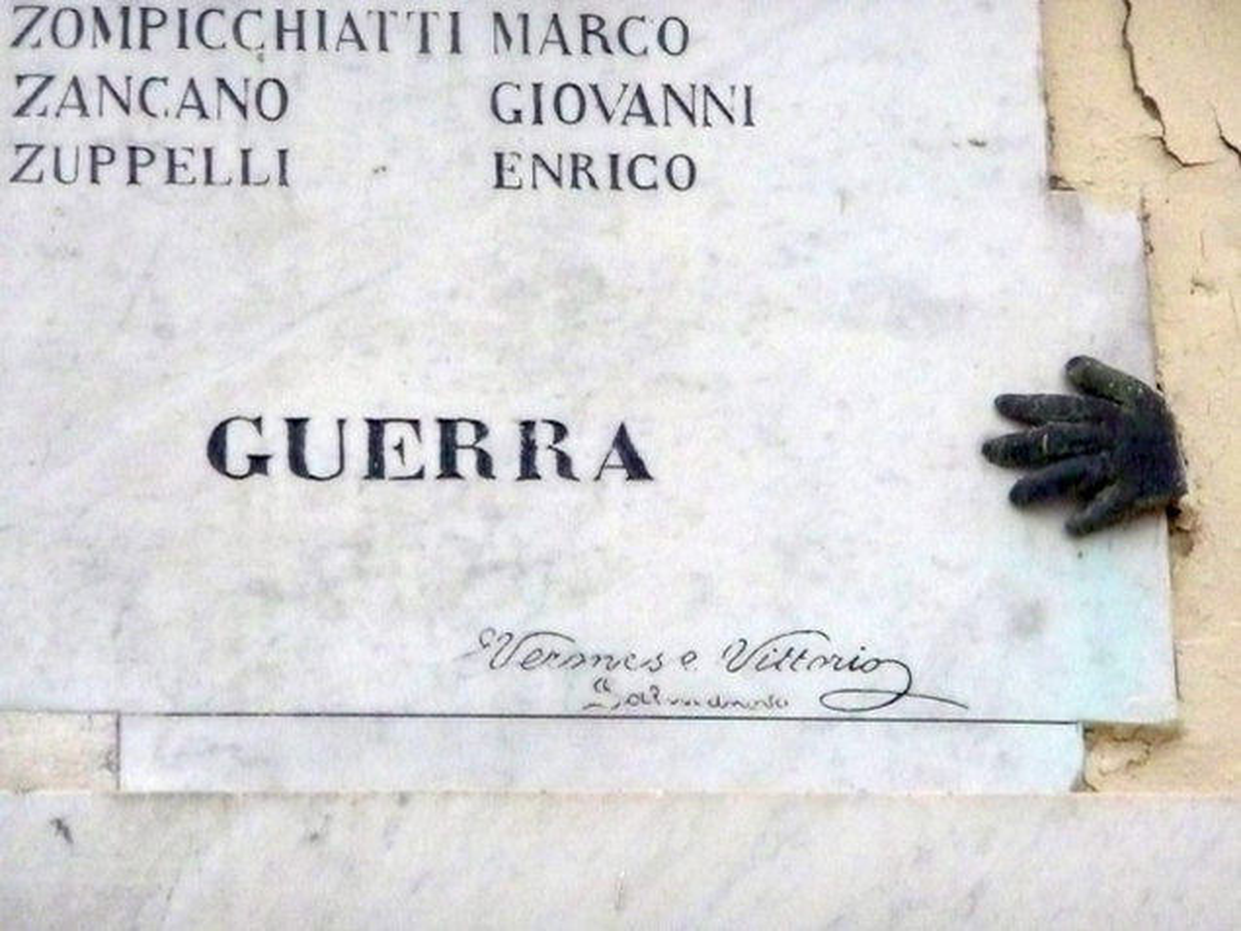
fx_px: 10038
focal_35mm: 280
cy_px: 466
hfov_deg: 7.1
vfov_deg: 5.3
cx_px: 620
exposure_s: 1/1600
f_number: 11
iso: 1600
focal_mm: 47
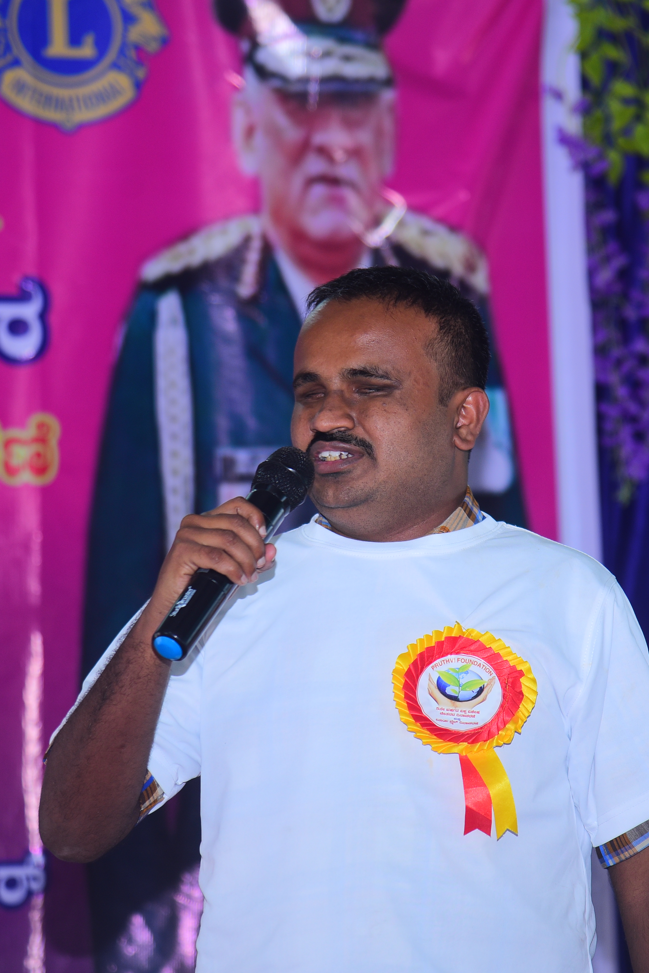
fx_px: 4867
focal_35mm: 180
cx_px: 396
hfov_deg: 7.6
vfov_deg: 11.4
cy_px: 486
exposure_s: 1/160
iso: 320
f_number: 4
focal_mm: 120
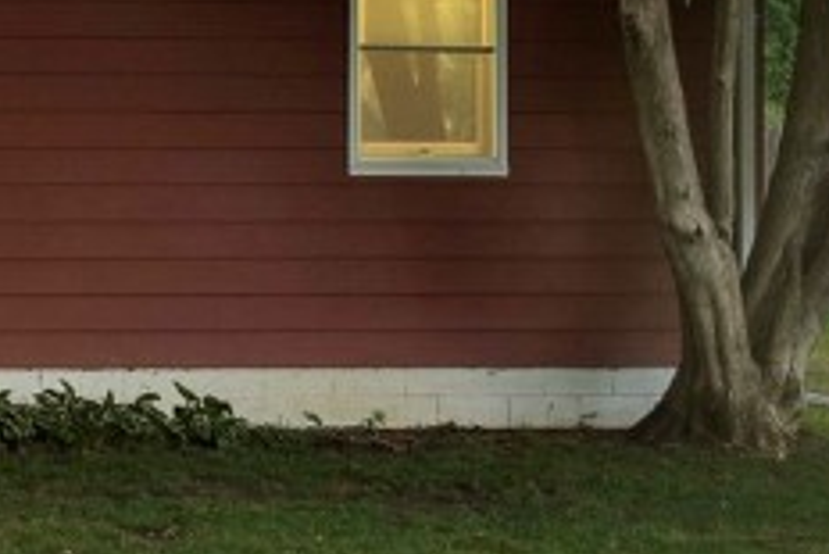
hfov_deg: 12.2
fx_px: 3433
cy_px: 71
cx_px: -833
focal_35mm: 149
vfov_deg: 9.2
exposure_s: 1/40
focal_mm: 30
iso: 400
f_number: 9
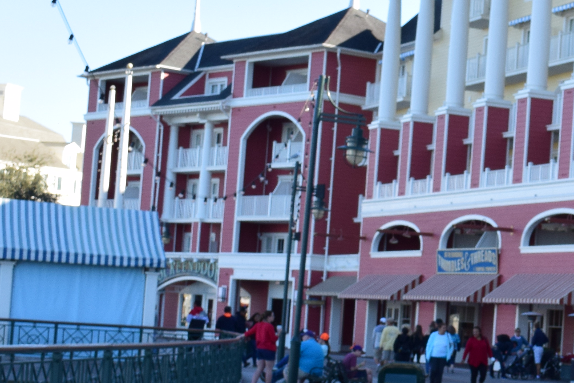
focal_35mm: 117
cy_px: 243
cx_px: 737
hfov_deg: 16.6
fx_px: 1865
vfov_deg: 11.7
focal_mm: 28
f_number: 10
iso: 400
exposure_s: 1/250
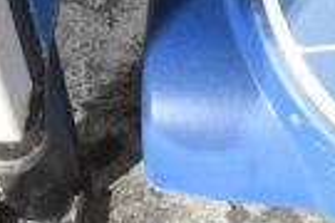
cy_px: -214
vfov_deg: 5.8
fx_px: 2140
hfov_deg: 8.7
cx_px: 506
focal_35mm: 230
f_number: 4.5
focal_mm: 34
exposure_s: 1/80
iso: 6400
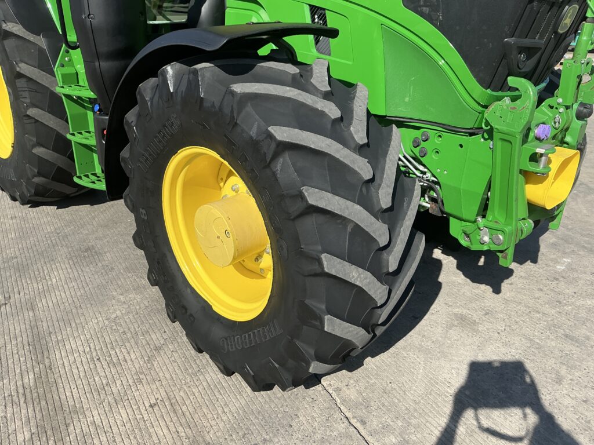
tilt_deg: -22.7
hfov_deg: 63.4
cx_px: 297
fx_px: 480
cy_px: 222
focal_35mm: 28
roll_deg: -2.7
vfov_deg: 49.7
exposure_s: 1/1377
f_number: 1.8
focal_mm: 3
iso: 25
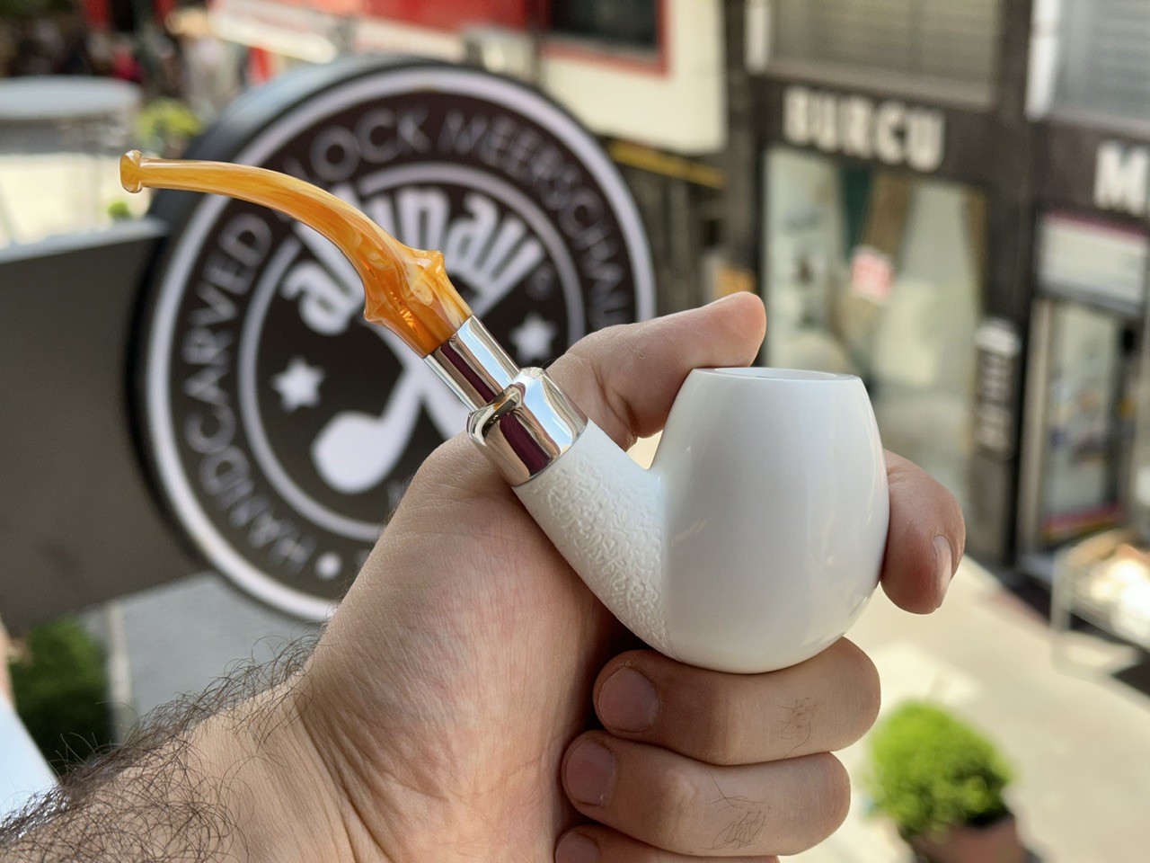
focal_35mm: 48
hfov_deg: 39.7
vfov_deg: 30.3
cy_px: 432
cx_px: 575
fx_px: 1595
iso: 64
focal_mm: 6.86
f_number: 1.78
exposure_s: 1/690
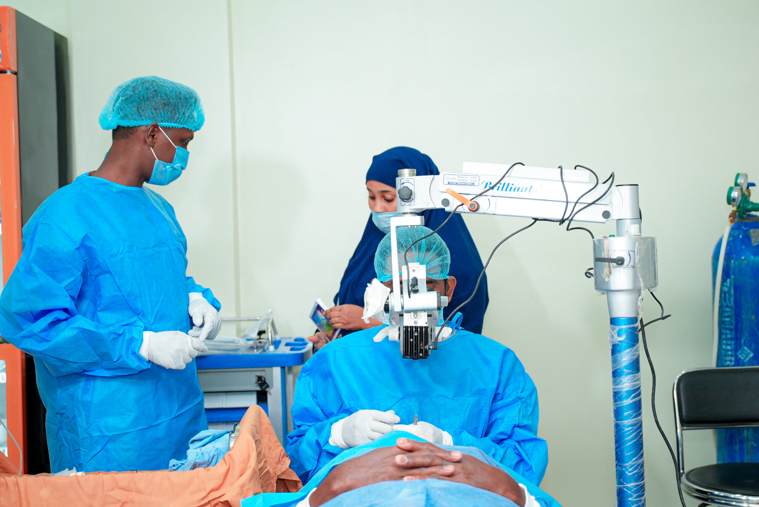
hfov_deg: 36.2
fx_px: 1160
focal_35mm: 55
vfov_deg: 24.6
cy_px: 254
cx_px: 380
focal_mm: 37
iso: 640
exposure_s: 1/100
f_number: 2.8
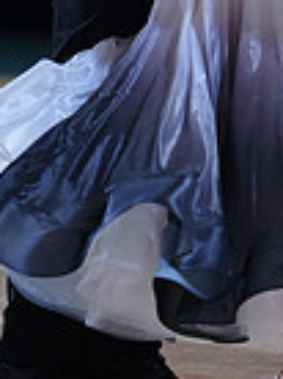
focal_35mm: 615
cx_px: 257
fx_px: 6725
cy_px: -231
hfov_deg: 2.4
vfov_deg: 3.2
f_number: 2.8
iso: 640
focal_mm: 152
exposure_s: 1/500
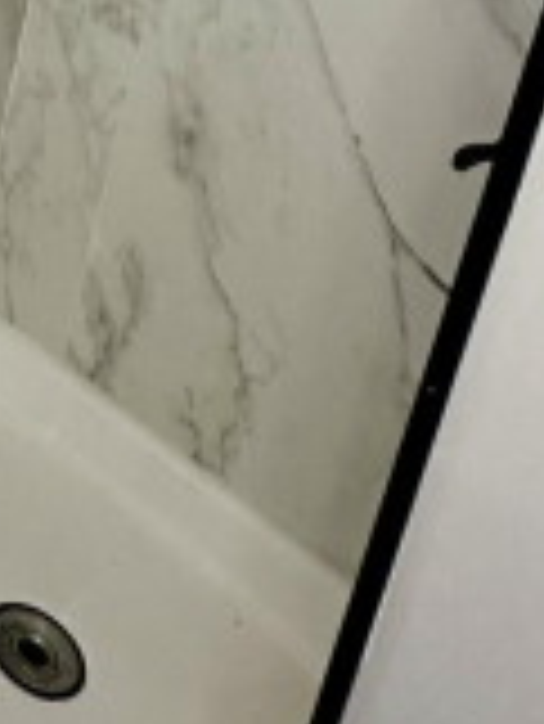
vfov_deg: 26.1
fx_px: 1214
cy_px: -308
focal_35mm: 58
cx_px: -486
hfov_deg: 18.5
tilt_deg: -12.4
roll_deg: -6.8
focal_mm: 2.22
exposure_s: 1/120
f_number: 2.2
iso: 160
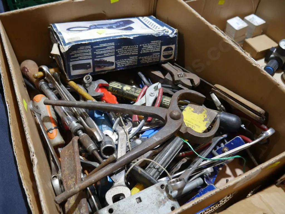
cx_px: 142
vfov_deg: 46.8
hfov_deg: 59.9
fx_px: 247
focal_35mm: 30
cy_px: 107
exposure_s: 1/60
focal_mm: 15
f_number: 3.6
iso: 320
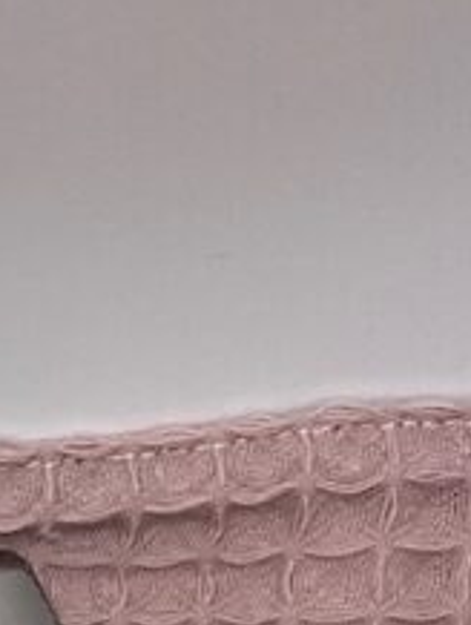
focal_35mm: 136
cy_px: 1416
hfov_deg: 10.3
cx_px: -350
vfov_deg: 12.1
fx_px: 2462
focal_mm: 3
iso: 25
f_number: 1.8
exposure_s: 1/261
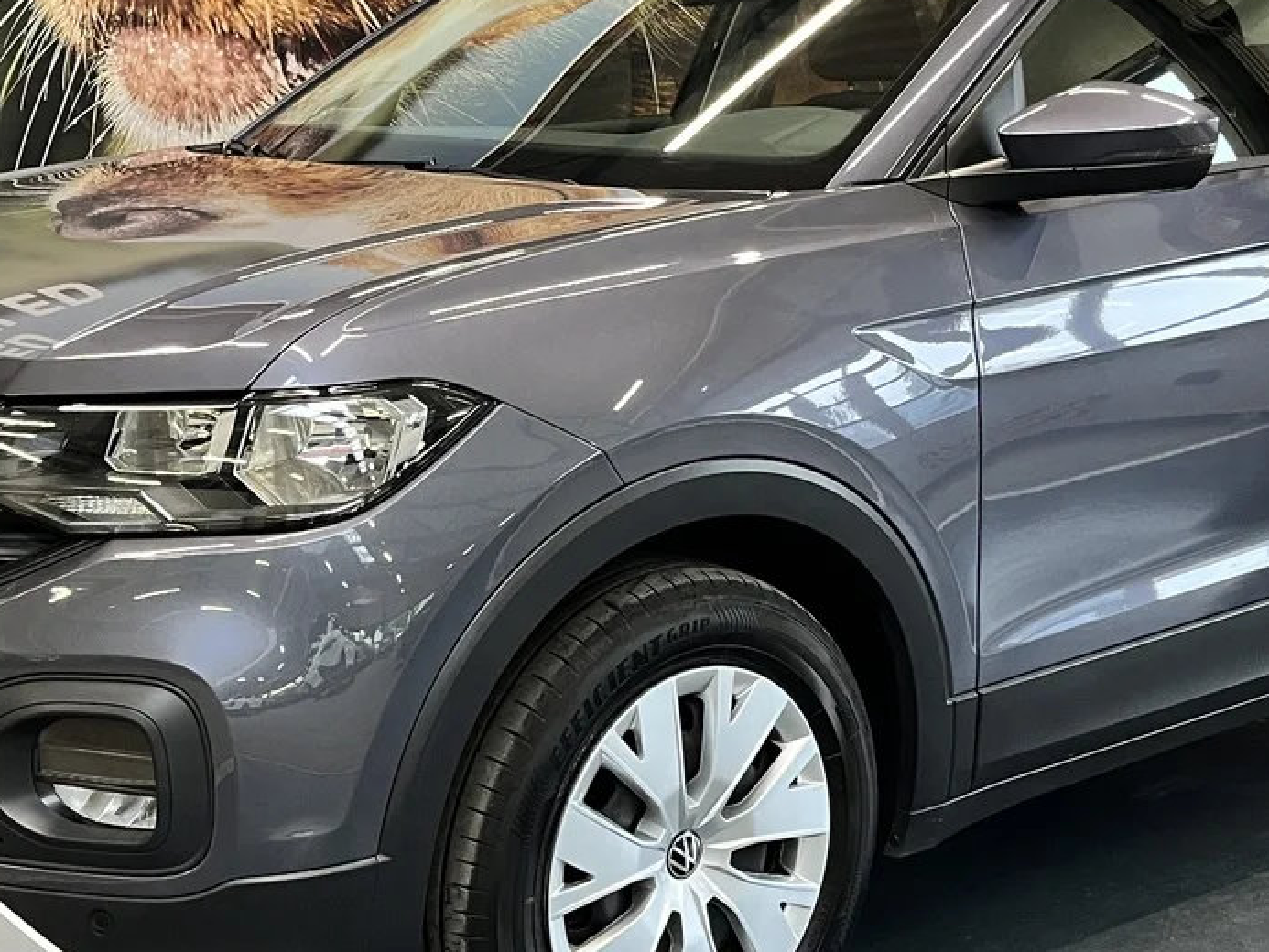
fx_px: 2200
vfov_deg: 24.2
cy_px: 236
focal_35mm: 60
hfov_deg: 32.1
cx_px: 504
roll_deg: -0.8
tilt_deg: -5.8
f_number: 1.6
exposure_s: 1/84
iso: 125
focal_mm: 5.1
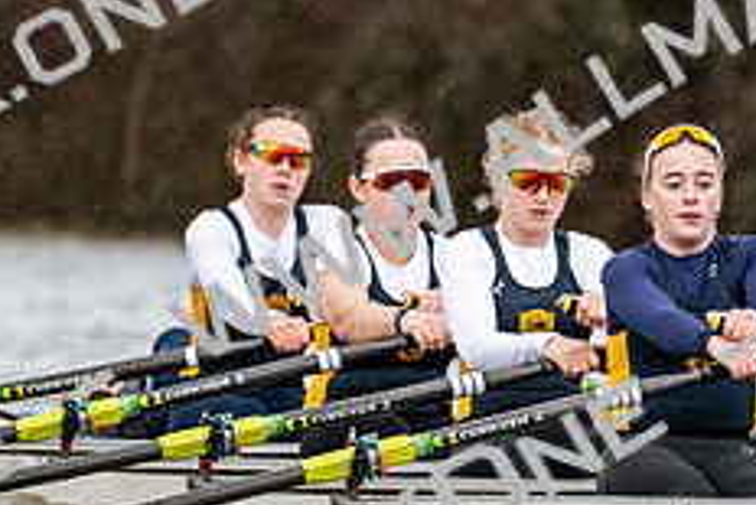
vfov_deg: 1.4
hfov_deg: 2.1
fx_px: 21012
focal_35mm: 1000
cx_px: 570
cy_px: 367
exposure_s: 1/1600
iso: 2800
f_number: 4.5
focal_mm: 400
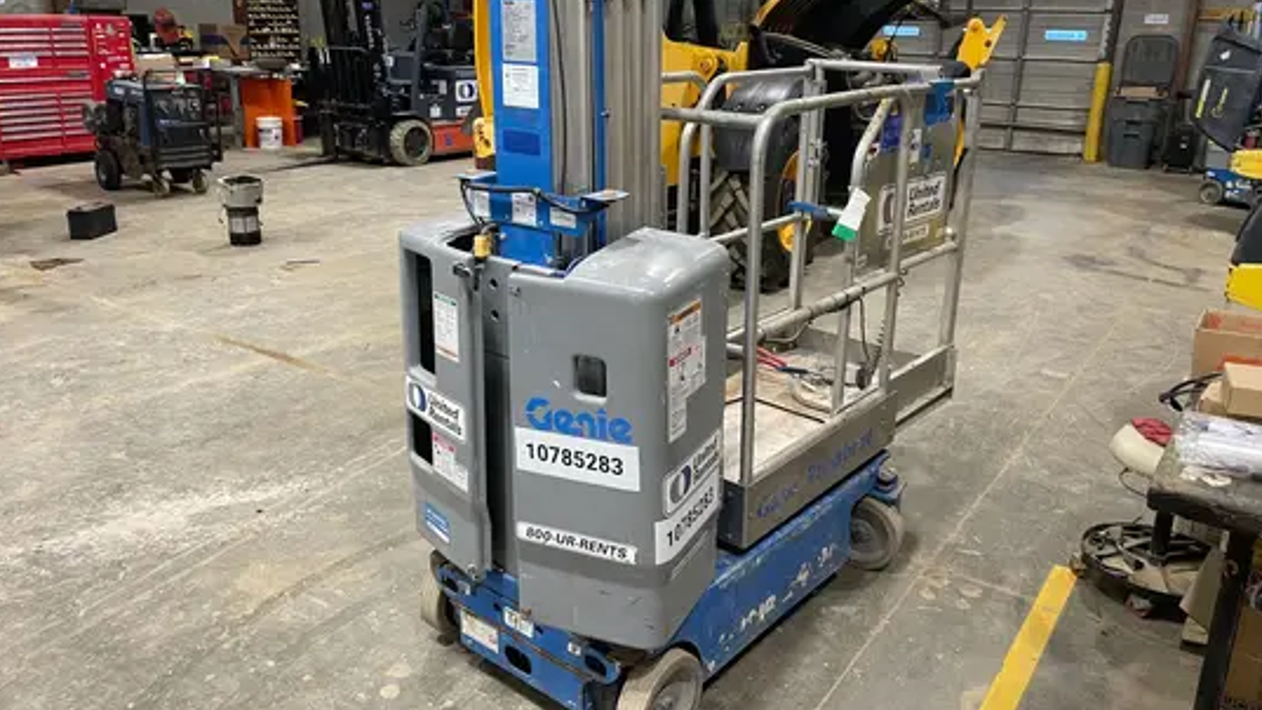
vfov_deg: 40.1
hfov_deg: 66.1
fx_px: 970
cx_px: 632
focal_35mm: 29
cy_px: 312
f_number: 1.6
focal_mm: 4.2
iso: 125
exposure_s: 1/60
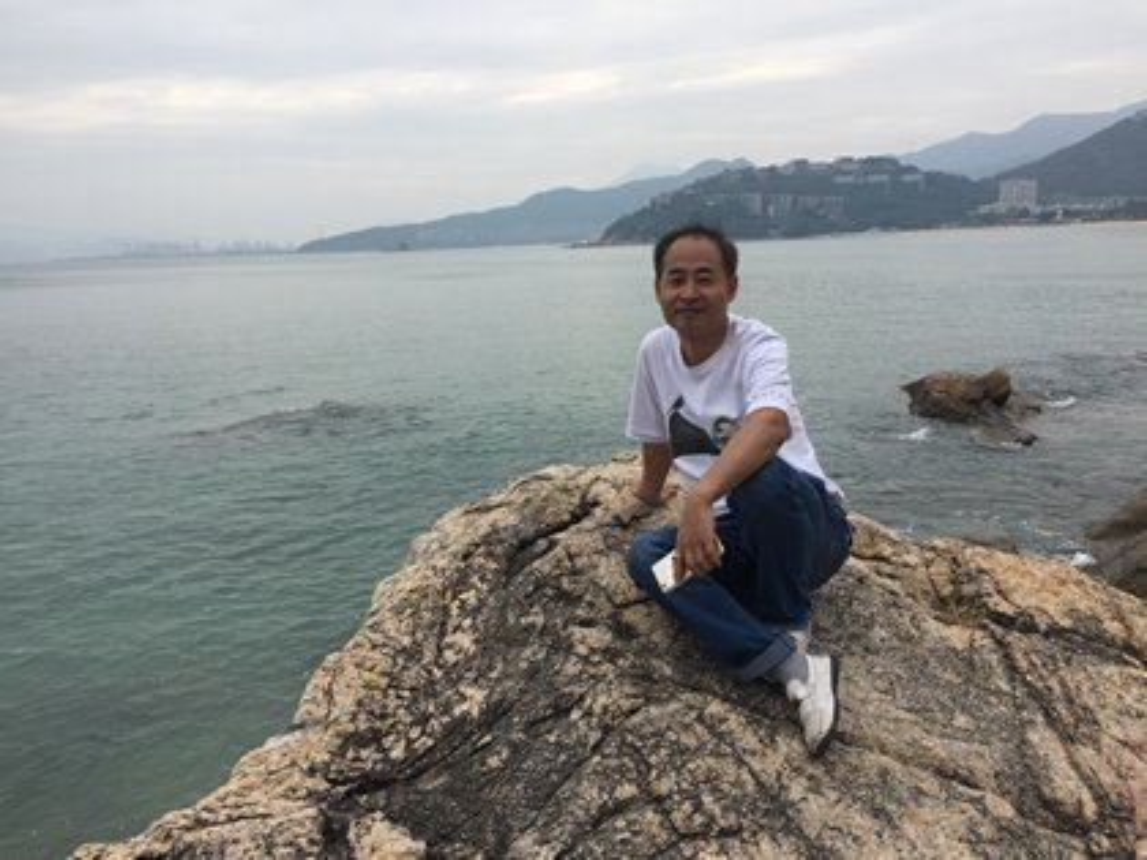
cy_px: 430
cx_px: 574
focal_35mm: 29
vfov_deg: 48.2
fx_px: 961
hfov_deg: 61.7
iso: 32
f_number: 2.2
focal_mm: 4.15
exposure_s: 1/1099
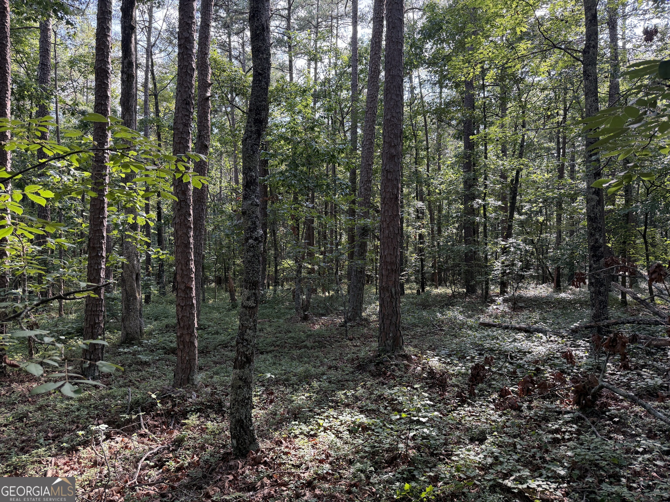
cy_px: 251
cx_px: 335
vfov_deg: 56.8
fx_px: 465
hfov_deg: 71.6
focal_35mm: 24
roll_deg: +0.3
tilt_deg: +0.7
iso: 125
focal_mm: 6.76
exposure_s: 1/208
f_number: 1.78
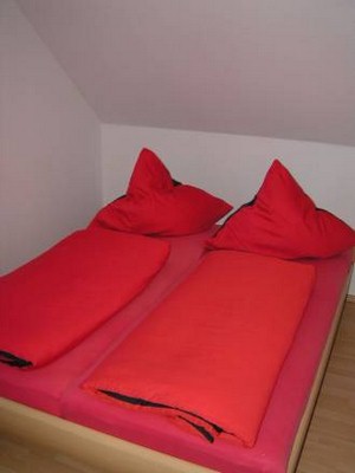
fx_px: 520
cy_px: 236
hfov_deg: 37.7
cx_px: 178
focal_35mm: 38
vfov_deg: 49.0
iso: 50
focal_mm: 5.8
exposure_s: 1/60
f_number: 2.8
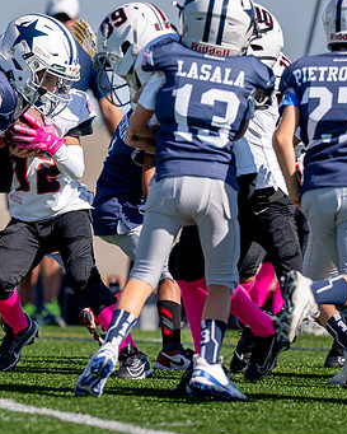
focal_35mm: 546
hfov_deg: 2.8
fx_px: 7006
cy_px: 191
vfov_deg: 3.5
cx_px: 74
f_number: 2.8
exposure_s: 1/4000
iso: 160
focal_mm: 200
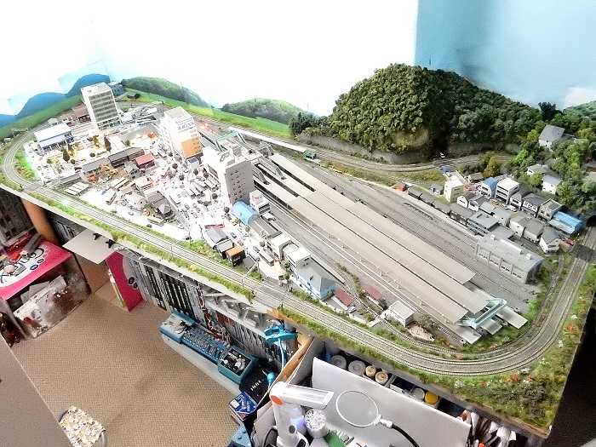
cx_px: 298
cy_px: 224
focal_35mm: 30
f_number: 4
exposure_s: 1/80
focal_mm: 5.4
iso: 3200
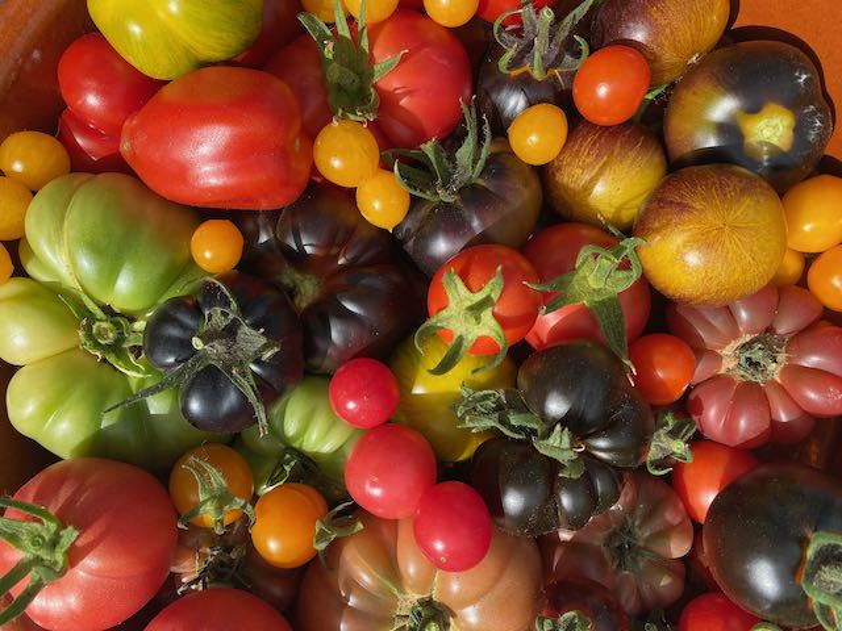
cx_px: 421
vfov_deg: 53.1
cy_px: 316
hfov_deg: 67.3
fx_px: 632
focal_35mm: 26
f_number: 1.8
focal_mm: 4.25
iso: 32
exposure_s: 1/1585
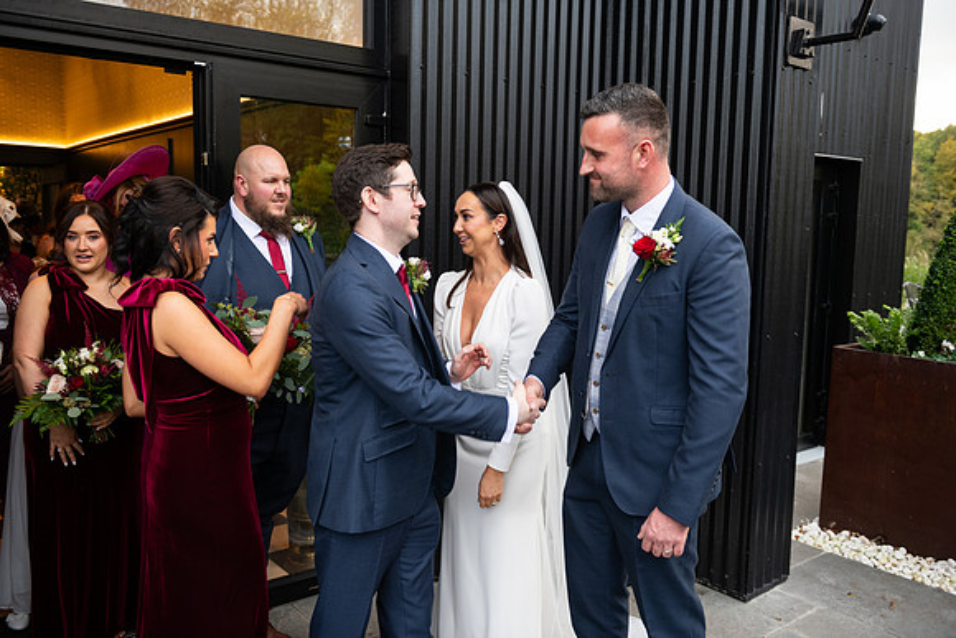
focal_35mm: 32
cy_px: 319
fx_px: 850
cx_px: 478
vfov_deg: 41.1
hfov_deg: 58.7
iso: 320
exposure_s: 1/160
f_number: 3.5
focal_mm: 32
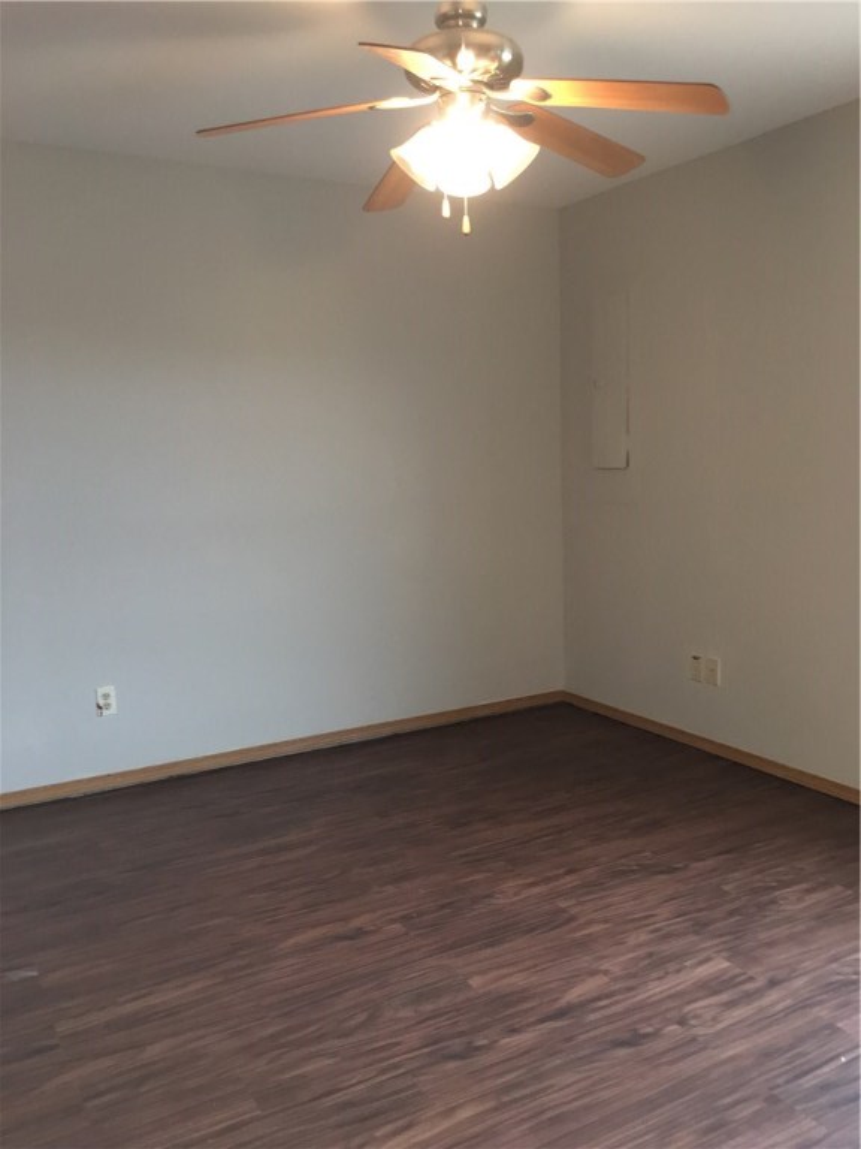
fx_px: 962
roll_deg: +1.8
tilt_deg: -7.6
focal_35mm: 29
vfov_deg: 61.7
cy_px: 574
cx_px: 430
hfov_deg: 48.2
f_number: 2.2
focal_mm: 4.15
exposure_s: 1/16
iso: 125
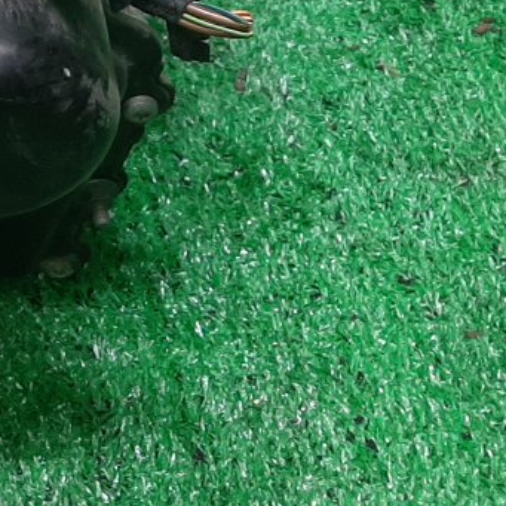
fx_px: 1604
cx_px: -257
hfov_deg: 16.3
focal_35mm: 97
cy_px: -142
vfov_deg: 16.9
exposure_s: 1/50
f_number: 1.7
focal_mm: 3.93
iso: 122
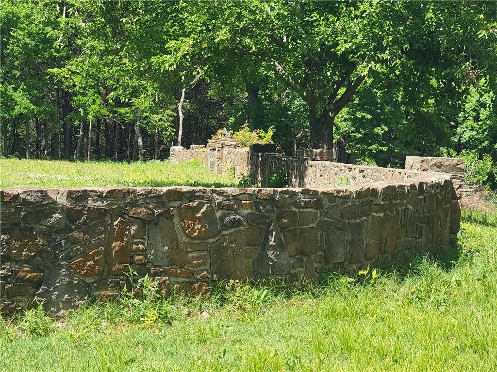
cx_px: 248
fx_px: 1034
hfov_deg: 27.0
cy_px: 186
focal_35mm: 72
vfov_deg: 20.4
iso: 50
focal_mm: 9
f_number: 2.4
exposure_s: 1/670
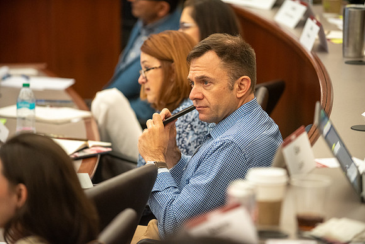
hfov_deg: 10.3
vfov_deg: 6.9
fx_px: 2028
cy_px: 122
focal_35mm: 200
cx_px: 182
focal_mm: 200
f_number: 2.8
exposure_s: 1/160
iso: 2000
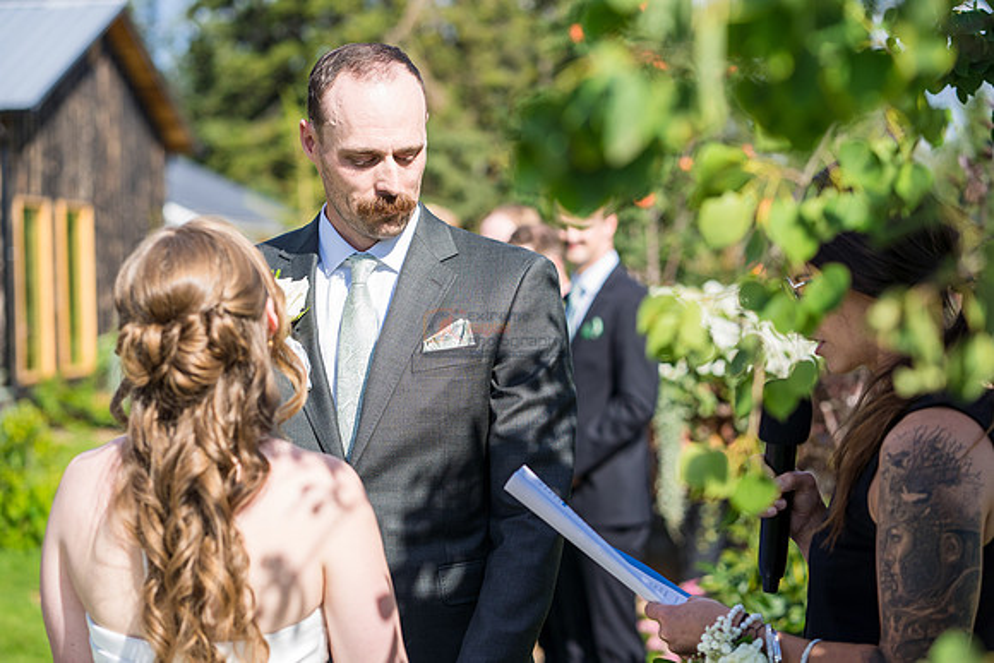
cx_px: 497
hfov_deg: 23.9
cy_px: 332
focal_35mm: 85
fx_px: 2347
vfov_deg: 16.1
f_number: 3.5
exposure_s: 1/1600
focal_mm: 85
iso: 250
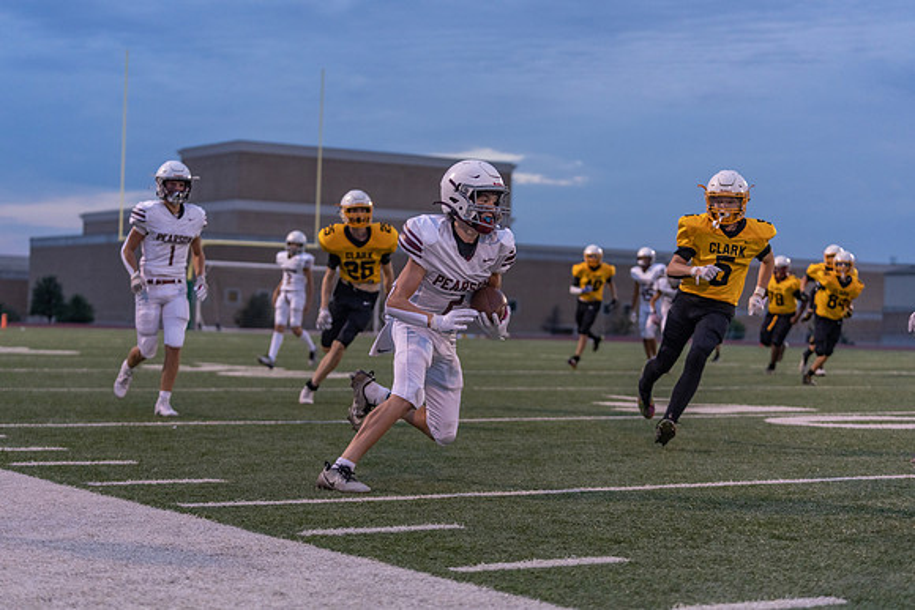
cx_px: 458
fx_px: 1779
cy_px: 305
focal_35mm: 70
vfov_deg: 19.5
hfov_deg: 28.8
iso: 2000
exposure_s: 1/1250
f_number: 2.8
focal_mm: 70
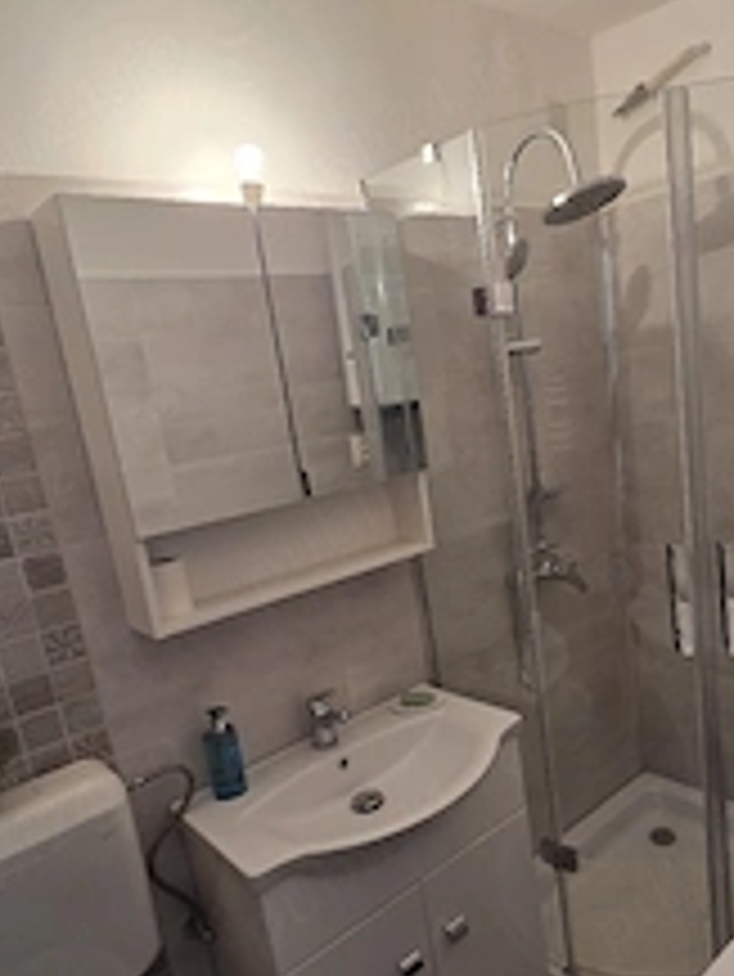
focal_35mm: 24
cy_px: 544
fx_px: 678
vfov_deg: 71.3
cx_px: 477
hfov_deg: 55.9
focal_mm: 2.2
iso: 250
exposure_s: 1/101
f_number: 2.2
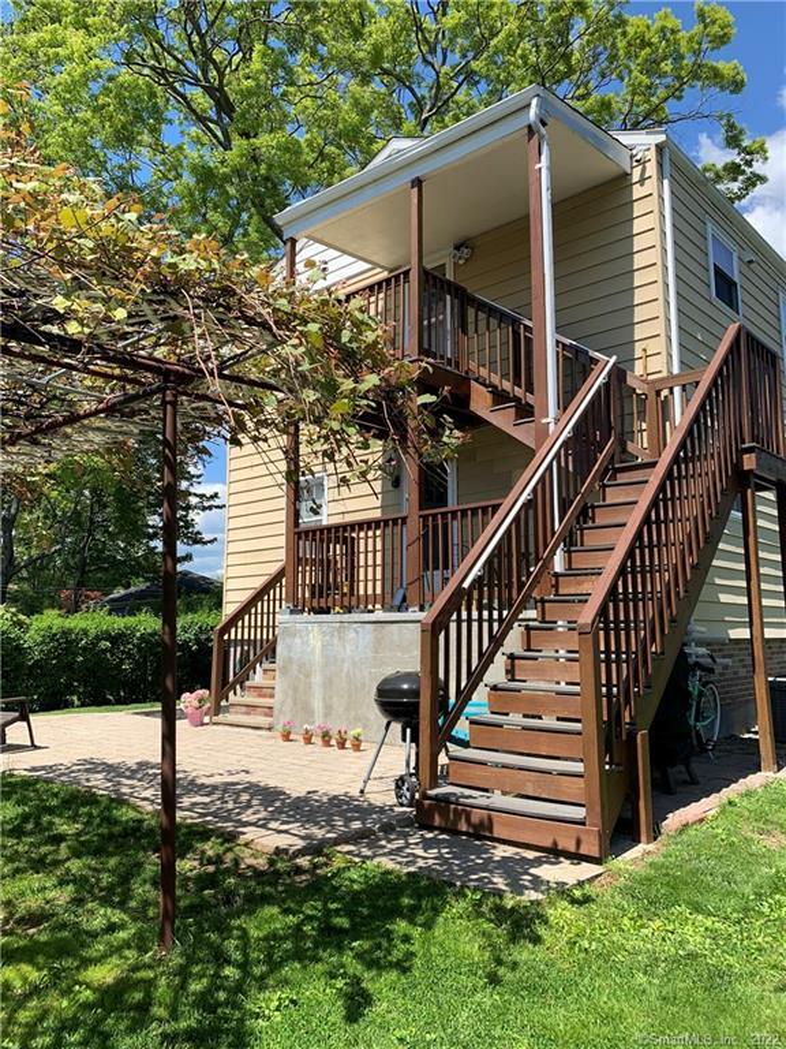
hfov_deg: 53.1
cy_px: 524
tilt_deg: +9.1
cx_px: 393
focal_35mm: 26
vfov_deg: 67.3
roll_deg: -0.2
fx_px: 787
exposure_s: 1/1350
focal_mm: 4.25
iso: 25
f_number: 1.8
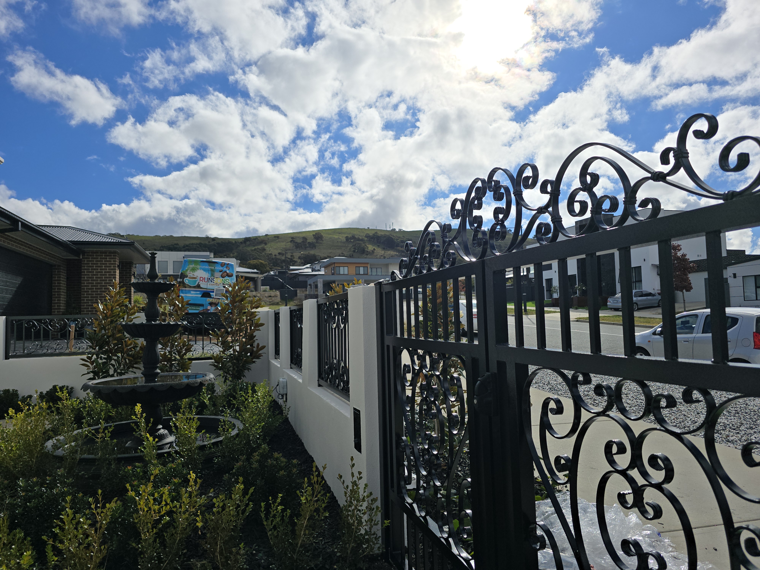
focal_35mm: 23
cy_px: 285
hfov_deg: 73.9
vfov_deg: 58.9
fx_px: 505
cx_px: 380
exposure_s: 1/4434
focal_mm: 6.3
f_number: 1.7
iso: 12
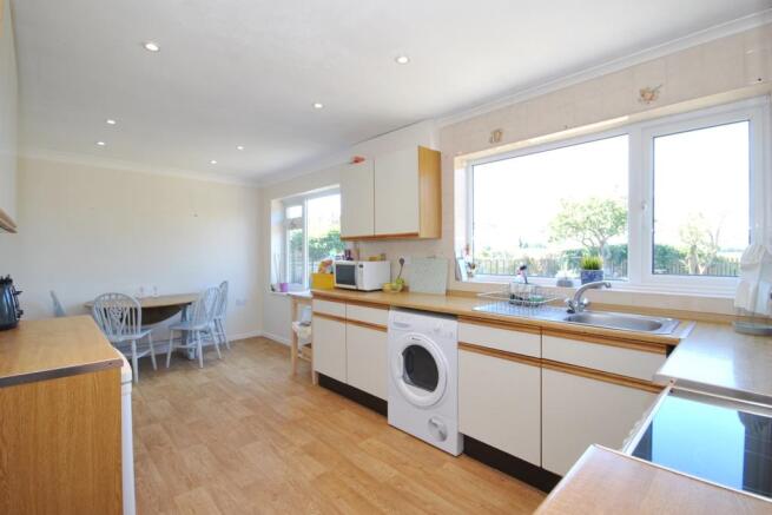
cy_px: 258
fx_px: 322
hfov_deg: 100.4
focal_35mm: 15
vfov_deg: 77.4
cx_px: 386
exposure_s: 1/15
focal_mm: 10
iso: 100
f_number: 6.3
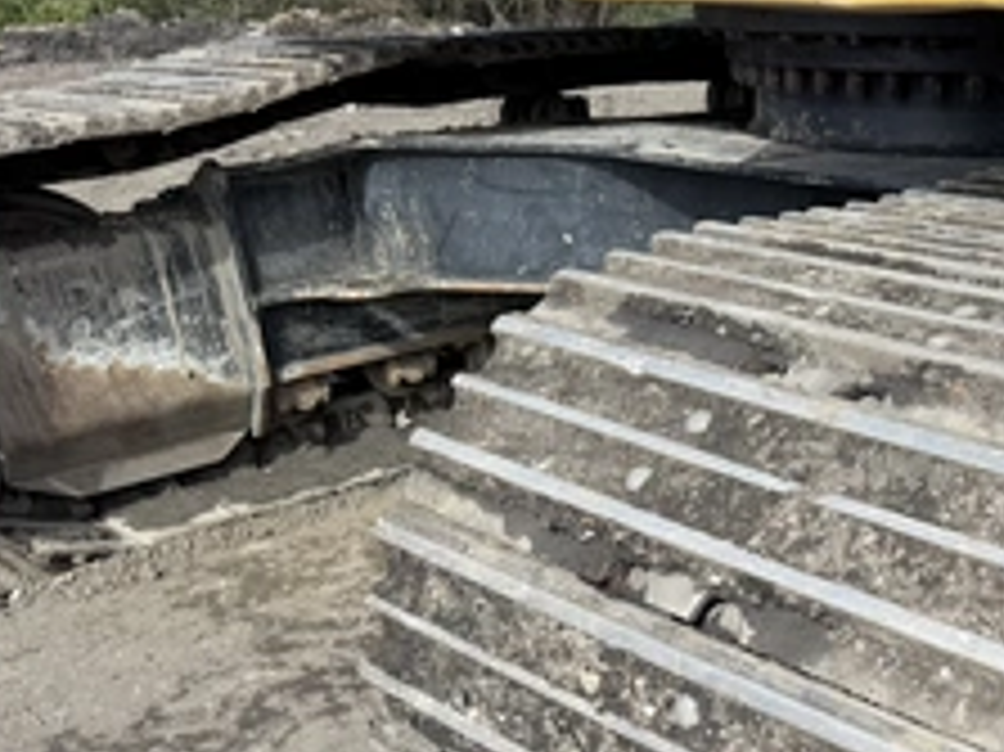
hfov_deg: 41.6
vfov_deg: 32.1
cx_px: 833
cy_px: 662
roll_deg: +0.4
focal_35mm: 43
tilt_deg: -29.1
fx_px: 1246
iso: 80
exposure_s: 1/1553
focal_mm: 6.76
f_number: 1.78
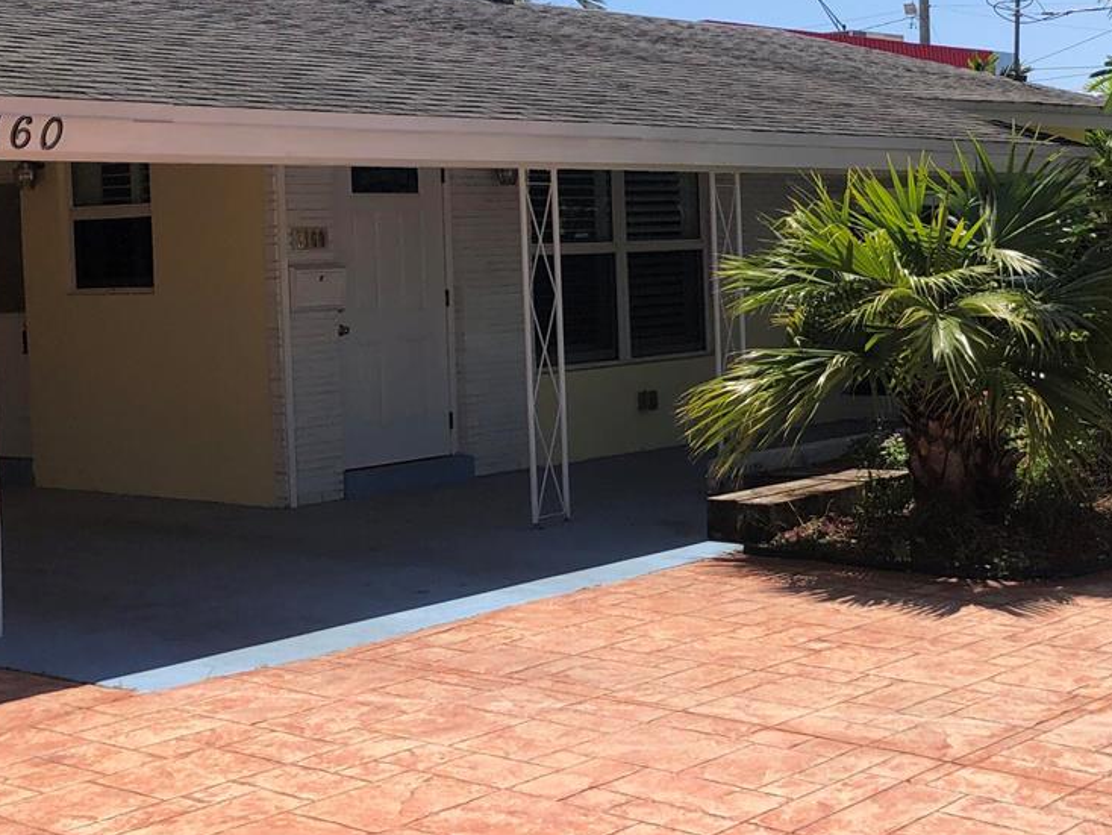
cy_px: 344
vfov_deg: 24.0
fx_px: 1960
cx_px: 854
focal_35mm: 61
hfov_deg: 31.0
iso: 20
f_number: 1.8
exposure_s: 1/2433
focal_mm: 3.99
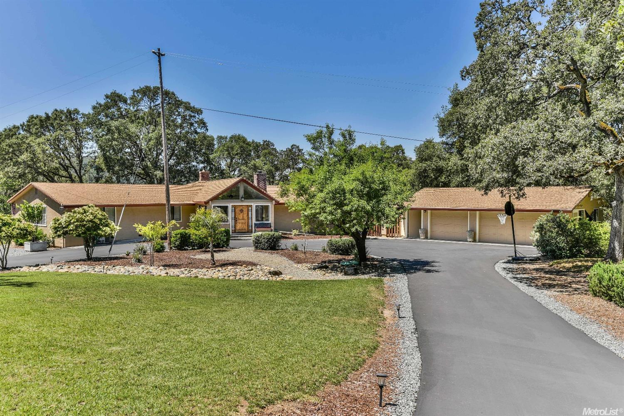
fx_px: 520
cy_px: 208
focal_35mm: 30
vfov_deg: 43.6
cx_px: 312
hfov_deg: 61.9
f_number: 7.1
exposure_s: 1/640
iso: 200
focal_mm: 30
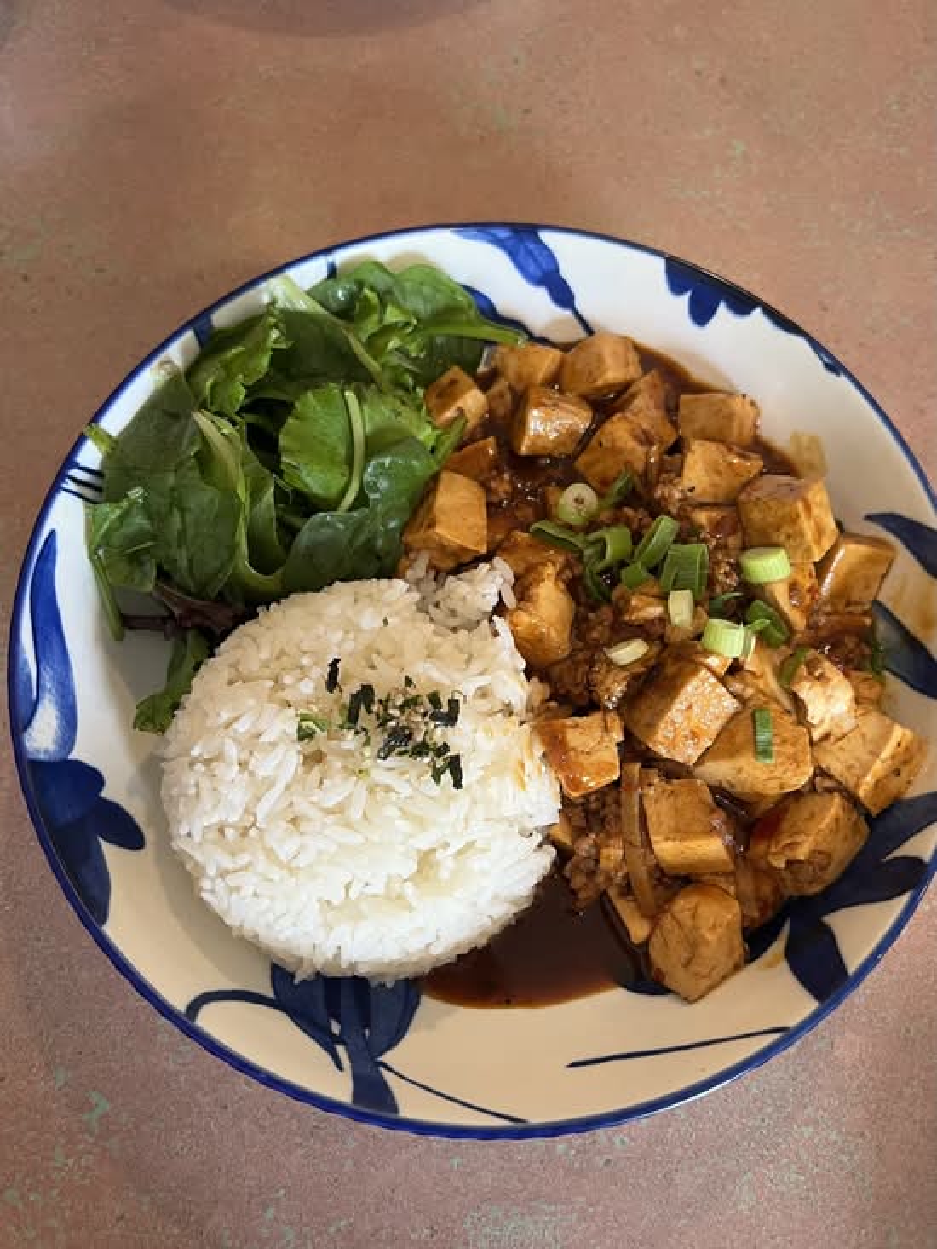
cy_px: 624
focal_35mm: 26
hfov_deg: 53.1
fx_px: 938
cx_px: 468
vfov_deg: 67.3
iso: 200
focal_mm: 5.7
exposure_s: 1/60
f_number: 1.5
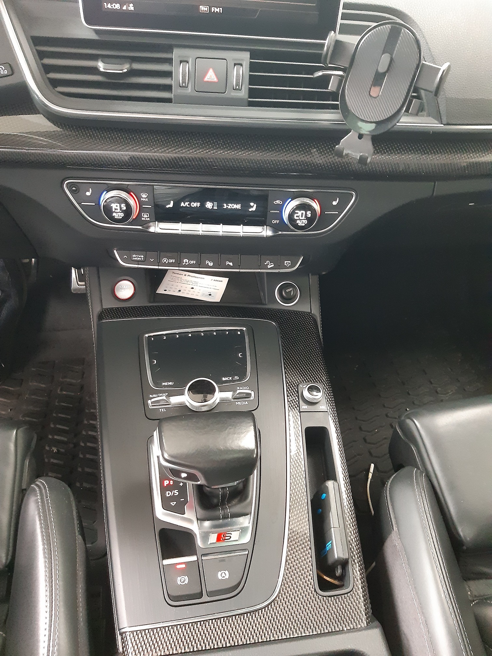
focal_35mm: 26
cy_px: 328
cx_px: 246
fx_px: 493
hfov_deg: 53.1
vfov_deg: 67.3
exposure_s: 1/25
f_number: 1.7
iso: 500
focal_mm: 3.92
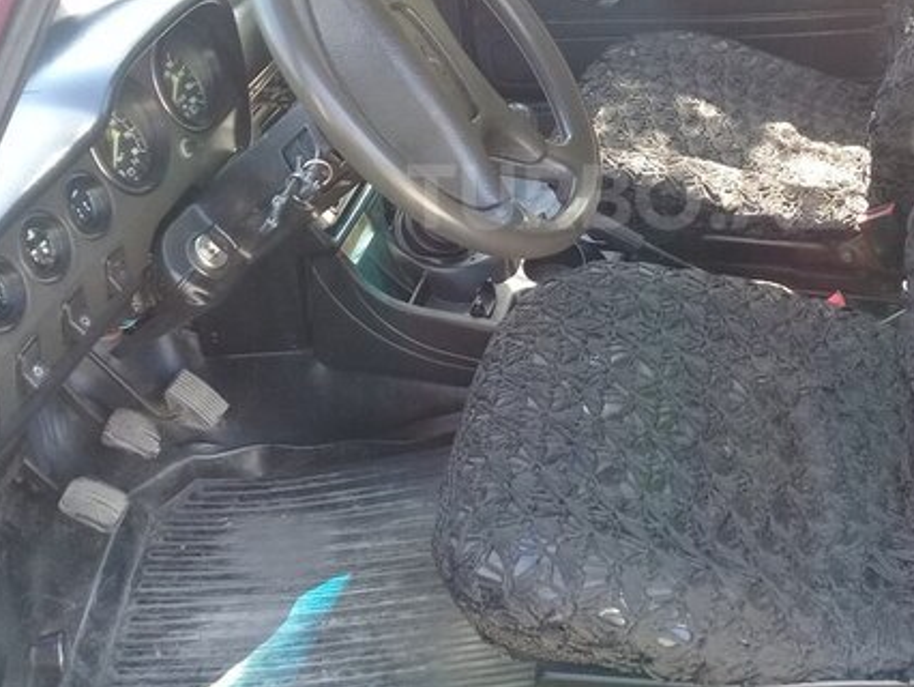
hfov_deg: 39.1
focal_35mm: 48
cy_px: 196
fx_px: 1268
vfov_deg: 29.9
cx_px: 626
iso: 64
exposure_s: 1/33
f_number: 2.2
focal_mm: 3.3
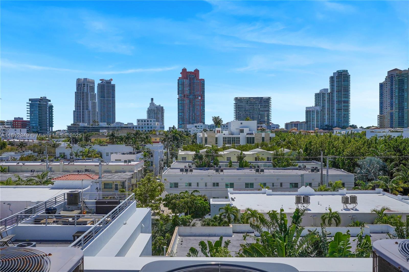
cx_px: 204
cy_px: 136
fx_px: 341
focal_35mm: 30
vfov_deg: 43.6
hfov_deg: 61.9
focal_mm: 20
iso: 200
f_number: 5.6
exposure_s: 1/8000
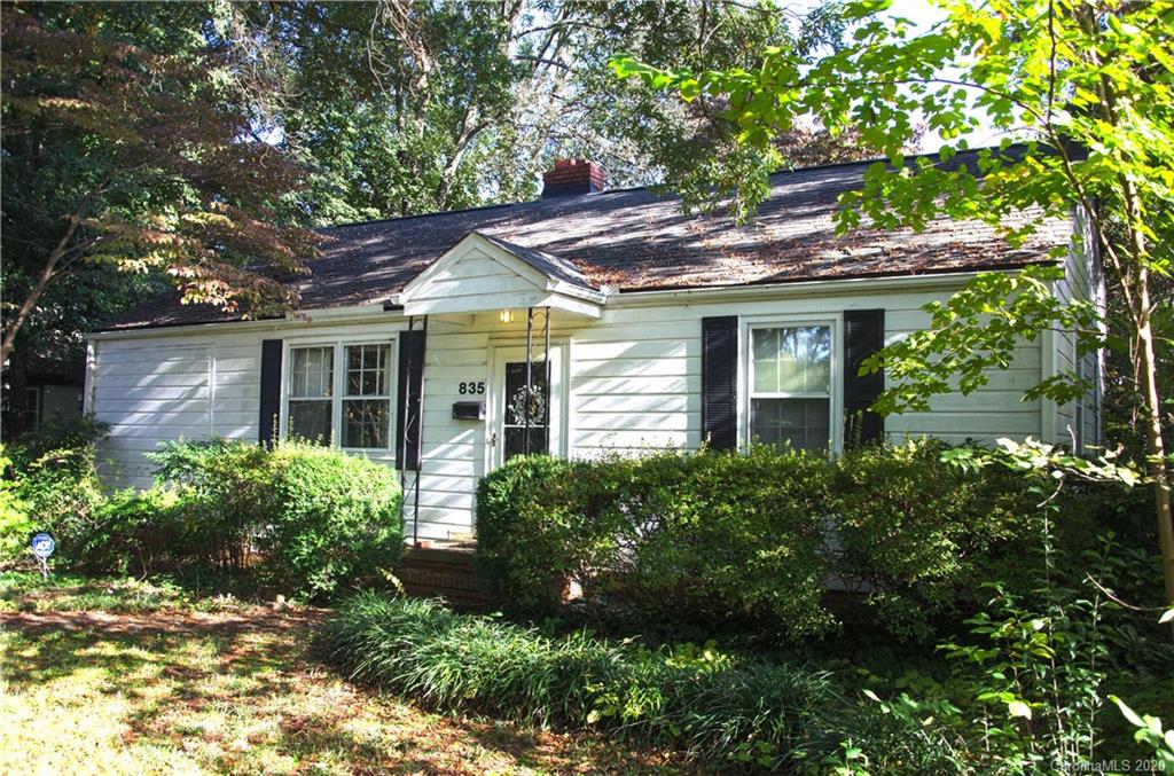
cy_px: 388
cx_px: 587
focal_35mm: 32
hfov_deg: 59.6
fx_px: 1025
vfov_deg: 41.5
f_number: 3.8
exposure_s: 1/400
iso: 200
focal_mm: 21
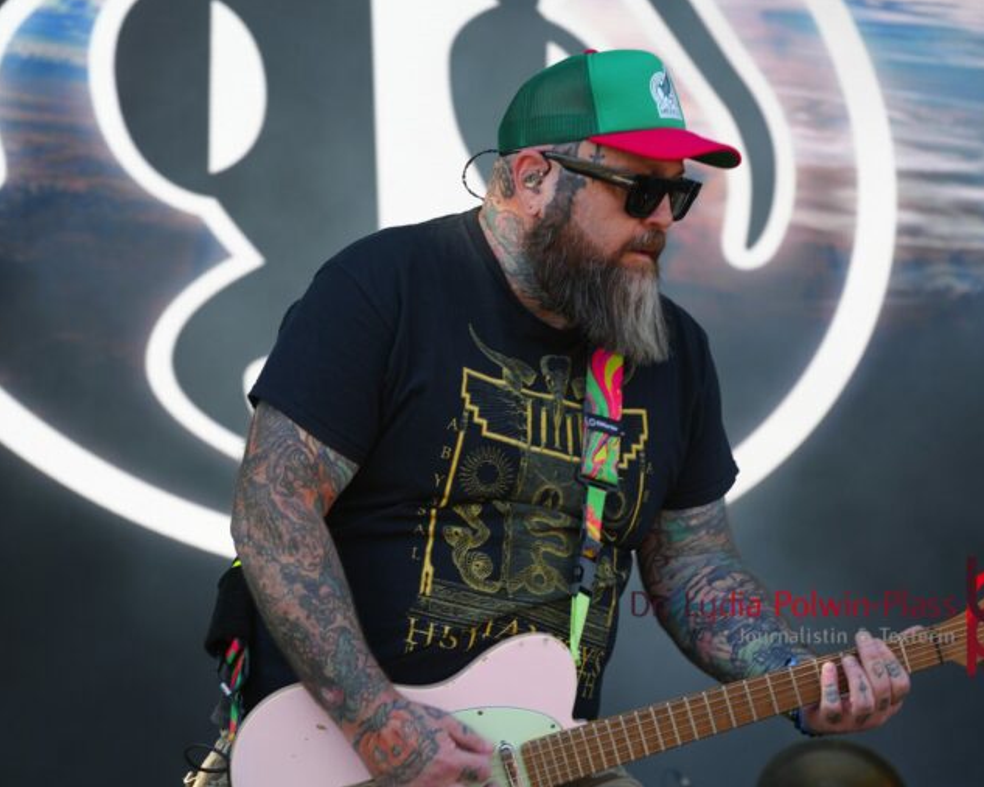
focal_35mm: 123
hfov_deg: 15.6
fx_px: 3581
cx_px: 468
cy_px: 392
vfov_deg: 12.5
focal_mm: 72
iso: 160
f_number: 5
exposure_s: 1/160
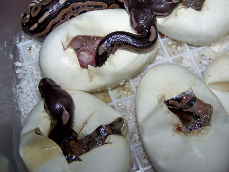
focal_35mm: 53
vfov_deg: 27.3
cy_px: 54
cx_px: 142
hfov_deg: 36.0
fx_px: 350
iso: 80
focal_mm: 6.3
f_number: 2.8
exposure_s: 1/60
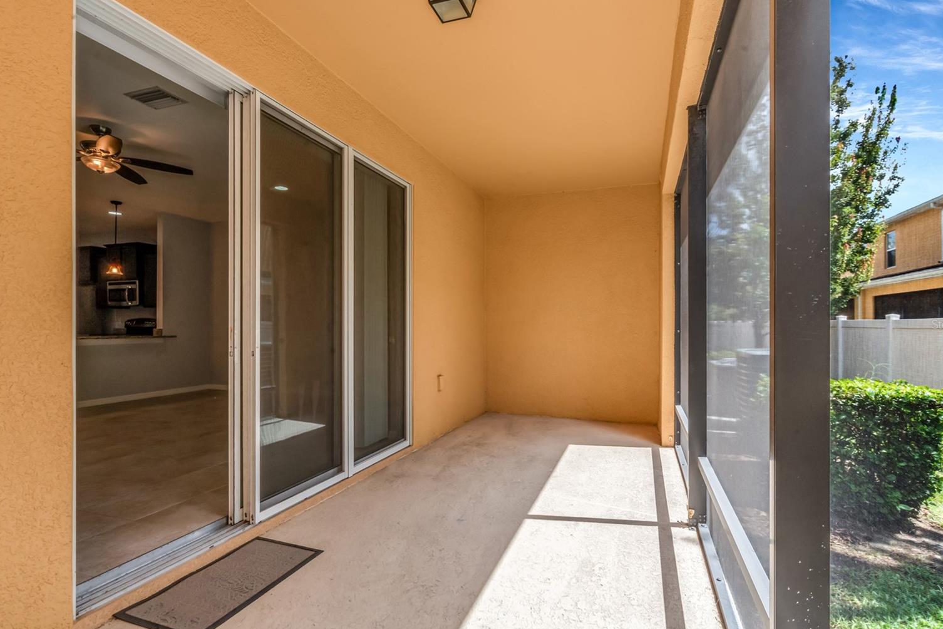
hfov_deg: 93.2
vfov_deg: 70.4
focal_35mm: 17
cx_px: 487
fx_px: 445
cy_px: 324
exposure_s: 1/60
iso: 200
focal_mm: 16
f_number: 16
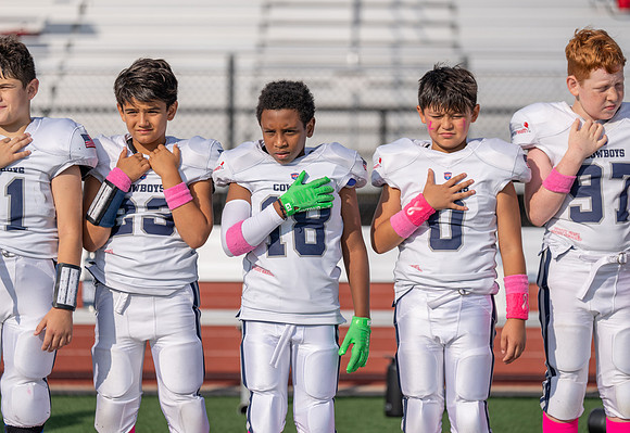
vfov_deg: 9.0
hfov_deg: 13.0
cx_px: 315
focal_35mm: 156
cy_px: 216
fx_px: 2762
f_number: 2.8
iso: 100
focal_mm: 153
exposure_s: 1/4000
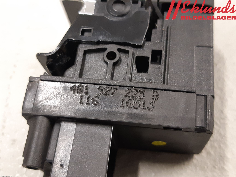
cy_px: 88
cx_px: 118
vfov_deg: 53.1
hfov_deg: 67.3
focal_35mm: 26
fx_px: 177
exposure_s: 1/33
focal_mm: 3.93
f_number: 1.7
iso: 200
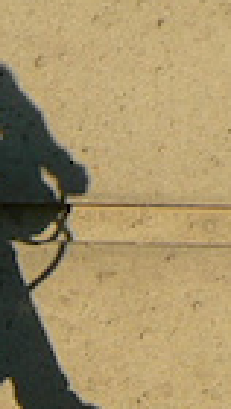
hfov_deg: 5.3
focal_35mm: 218
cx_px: -433
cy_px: 739
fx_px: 2368
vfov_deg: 9.4
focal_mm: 6
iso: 64
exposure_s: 1/400
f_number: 4.5
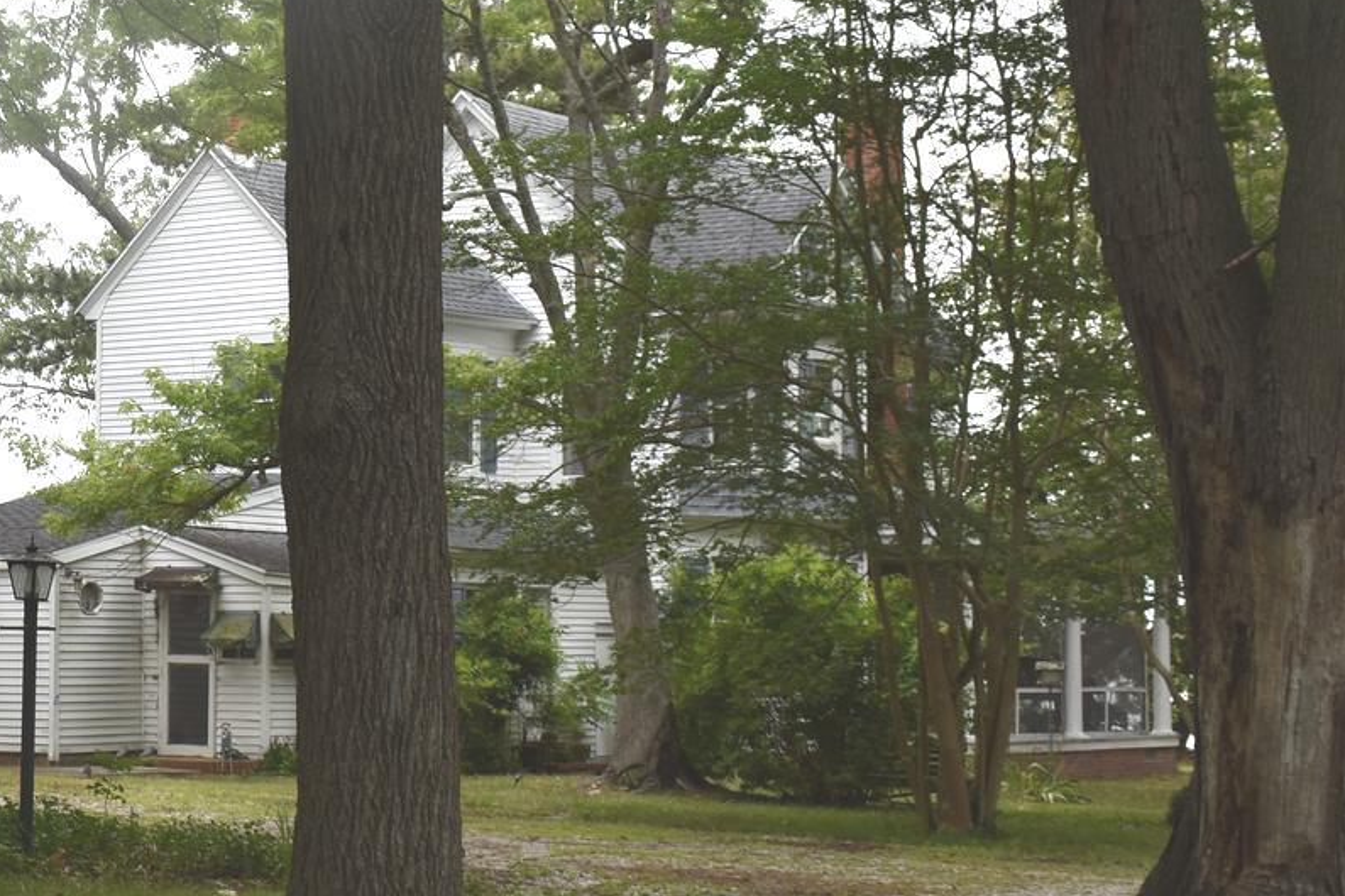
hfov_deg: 22.9
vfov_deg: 16.0
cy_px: 293
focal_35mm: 85
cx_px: -19
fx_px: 3175
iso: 100
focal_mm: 22
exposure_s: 1/125
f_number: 5.6
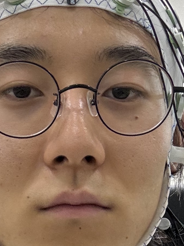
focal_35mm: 102
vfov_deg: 19.0
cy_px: 212
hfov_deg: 14.5
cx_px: 47
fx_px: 723
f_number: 1.9
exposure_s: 1/60
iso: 125
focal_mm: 2.69
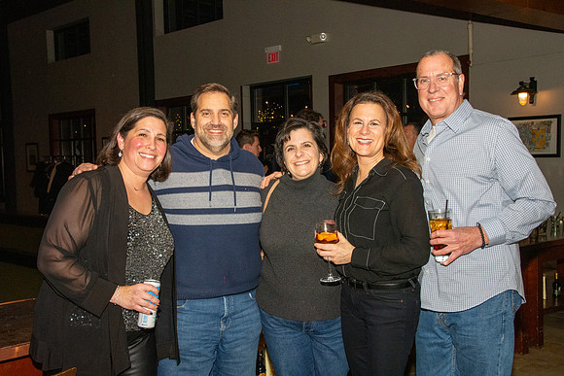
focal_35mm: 45
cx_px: 282
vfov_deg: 29.9
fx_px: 705
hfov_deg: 43.6
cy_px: 188
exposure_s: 1/200
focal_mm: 30
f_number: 9
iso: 4000
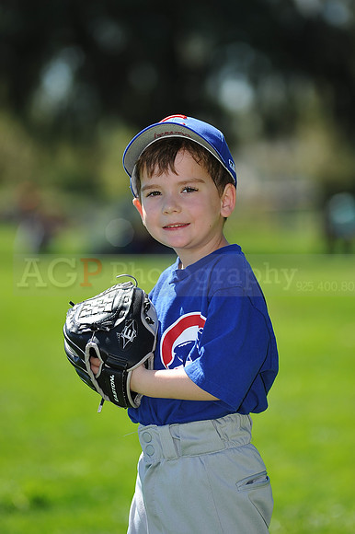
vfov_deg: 11.4
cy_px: 267
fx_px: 2665
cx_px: 178
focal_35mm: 180
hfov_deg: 7.6
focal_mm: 180
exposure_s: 1/1000
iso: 200
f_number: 4.5
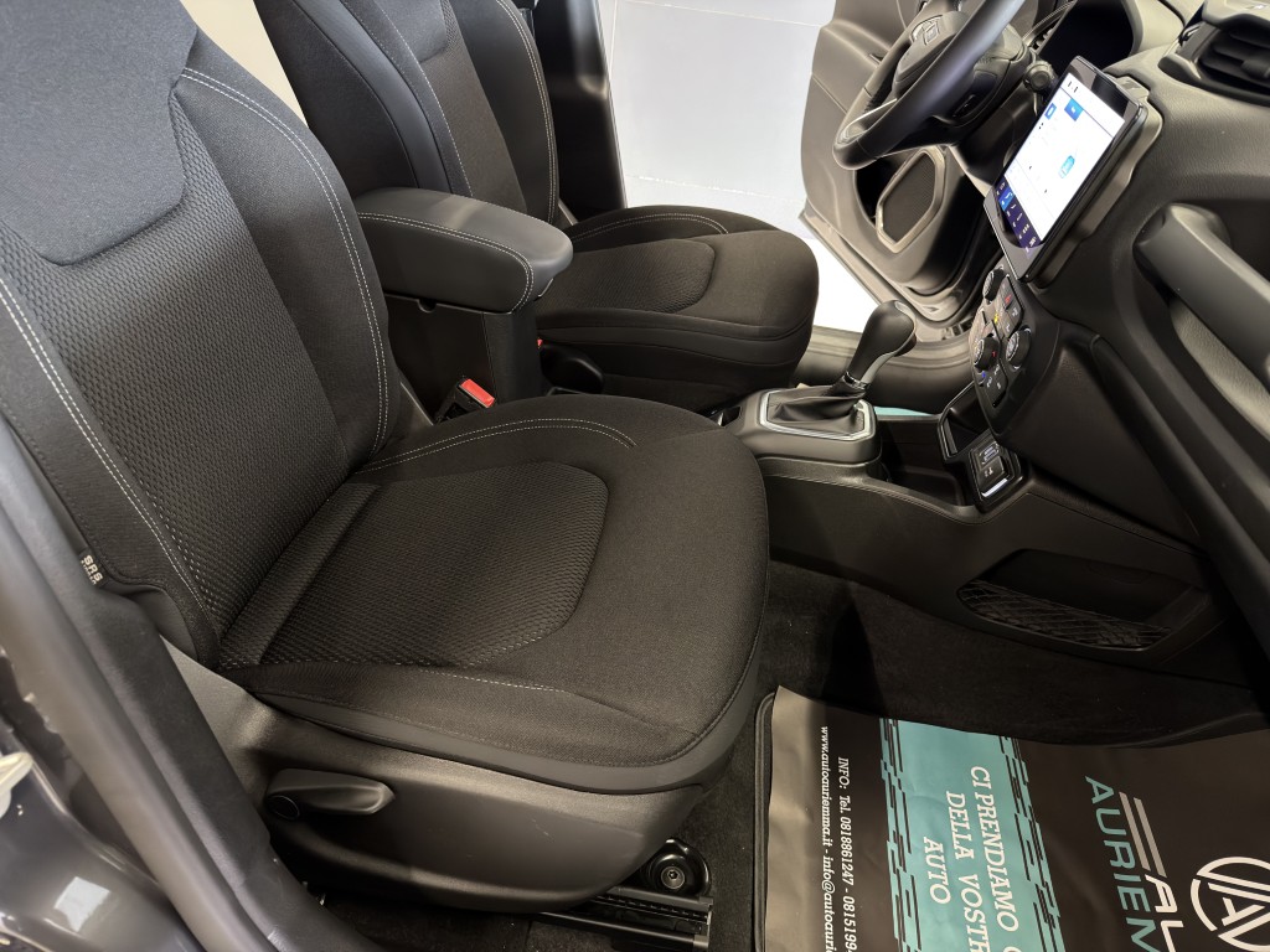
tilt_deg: -34.4
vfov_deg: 56.8
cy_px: 476
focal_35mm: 24
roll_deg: -6.2
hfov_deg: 71.6
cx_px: 635
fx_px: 881
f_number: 1.78
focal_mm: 6.76
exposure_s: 1/24
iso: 800
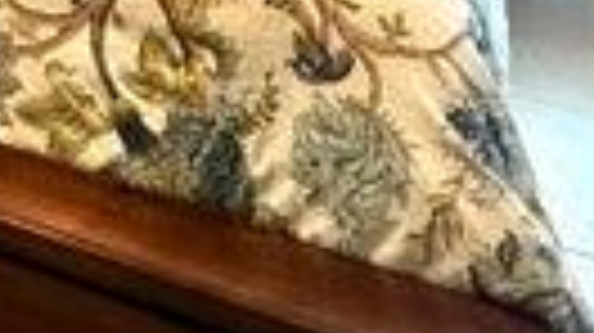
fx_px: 1165
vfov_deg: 12.7
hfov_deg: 26.3
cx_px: -68
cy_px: -464
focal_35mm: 74
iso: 250
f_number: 2.2
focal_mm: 2.22
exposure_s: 1/60
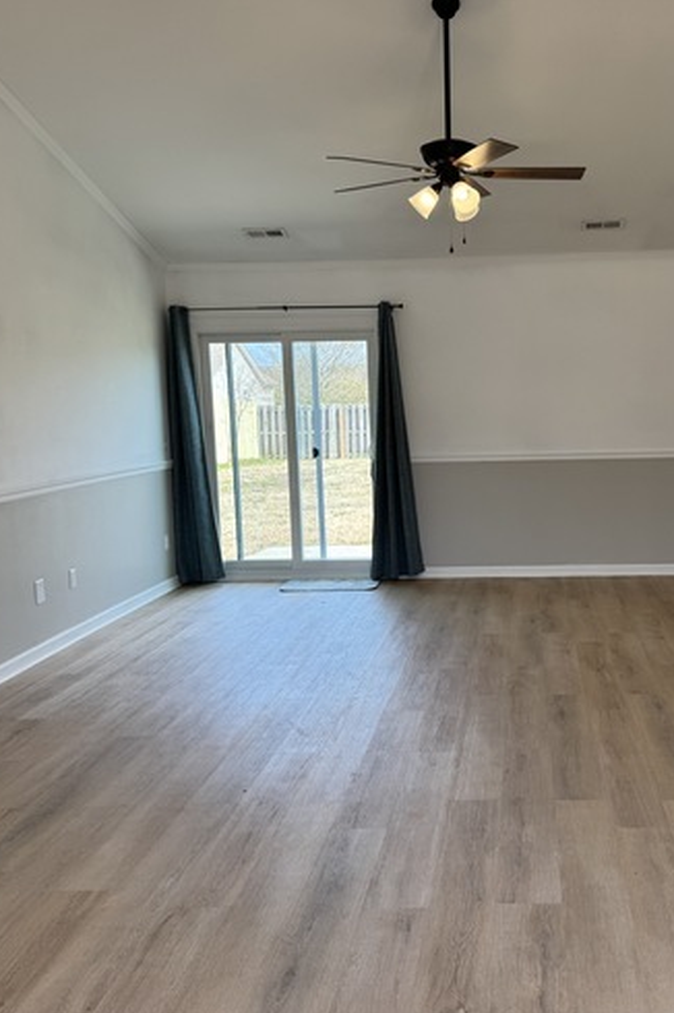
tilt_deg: -6.9
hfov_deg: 38.0
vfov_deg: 55.8
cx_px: 493
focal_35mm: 34
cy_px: 513
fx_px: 956
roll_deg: +1.3
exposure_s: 1/231
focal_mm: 6.76
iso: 80
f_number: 1.78
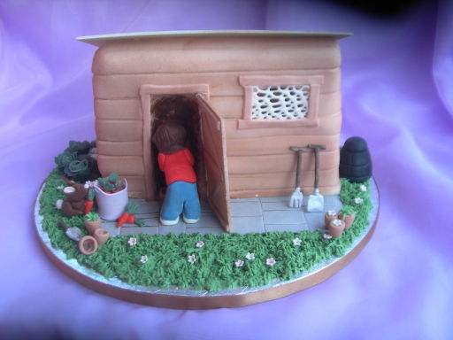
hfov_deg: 49.0
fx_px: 497
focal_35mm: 38
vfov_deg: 37.7
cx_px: 226
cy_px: 170
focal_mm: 7.8
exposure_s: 1/17.2
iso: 50
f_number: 2.8
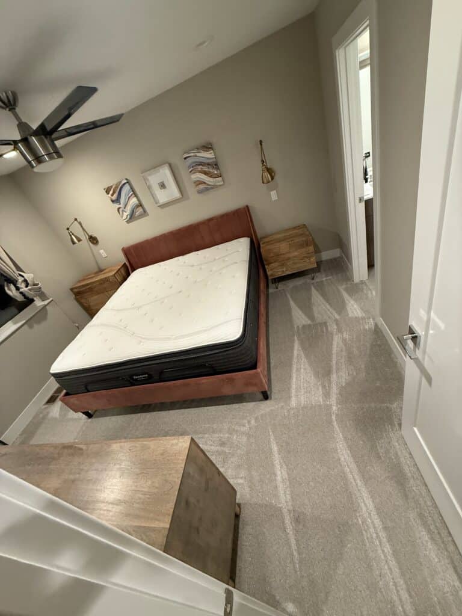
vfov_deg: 102.1
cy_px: 308
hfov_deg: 85.7
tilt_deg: -30.3
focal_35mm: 14
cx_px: 231
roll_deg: +23.7
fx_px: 249
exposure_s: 1/60
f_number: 2.2
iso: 320
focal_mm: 2.22
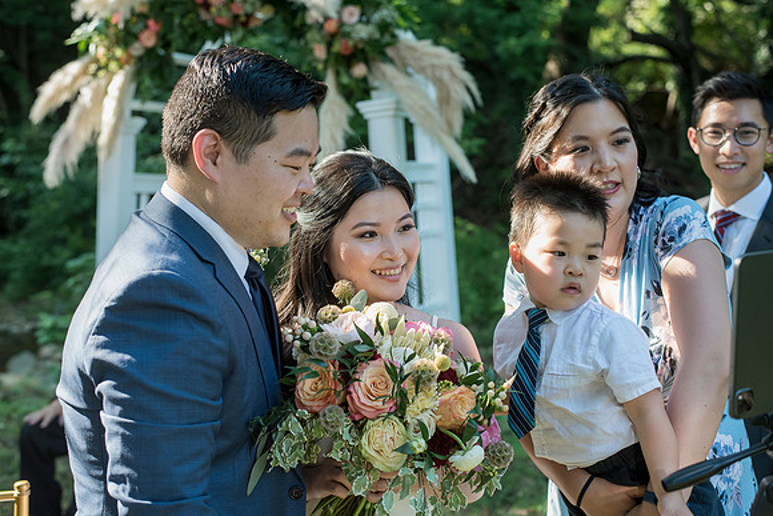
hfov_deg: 39.6
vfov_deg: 27.0
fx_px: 1074
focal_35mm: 50
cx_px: 386
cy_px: 258
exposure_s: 1/640
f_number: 4
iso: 1000
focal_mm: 50
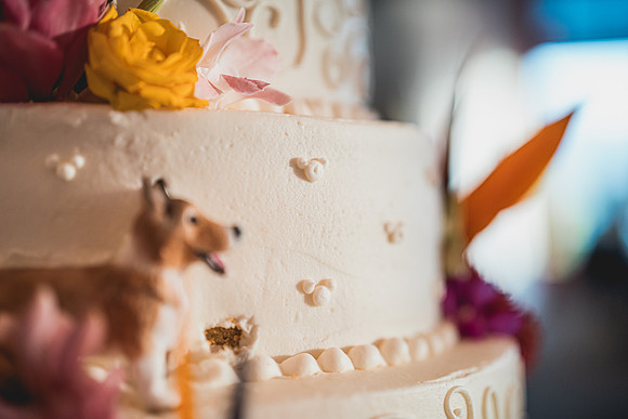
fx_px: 872
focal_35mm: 50
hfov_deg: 39.6
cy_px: 210
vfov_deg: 27.0
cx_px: 314
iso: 1250
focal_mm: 50
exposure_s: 1/800
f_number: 1.4
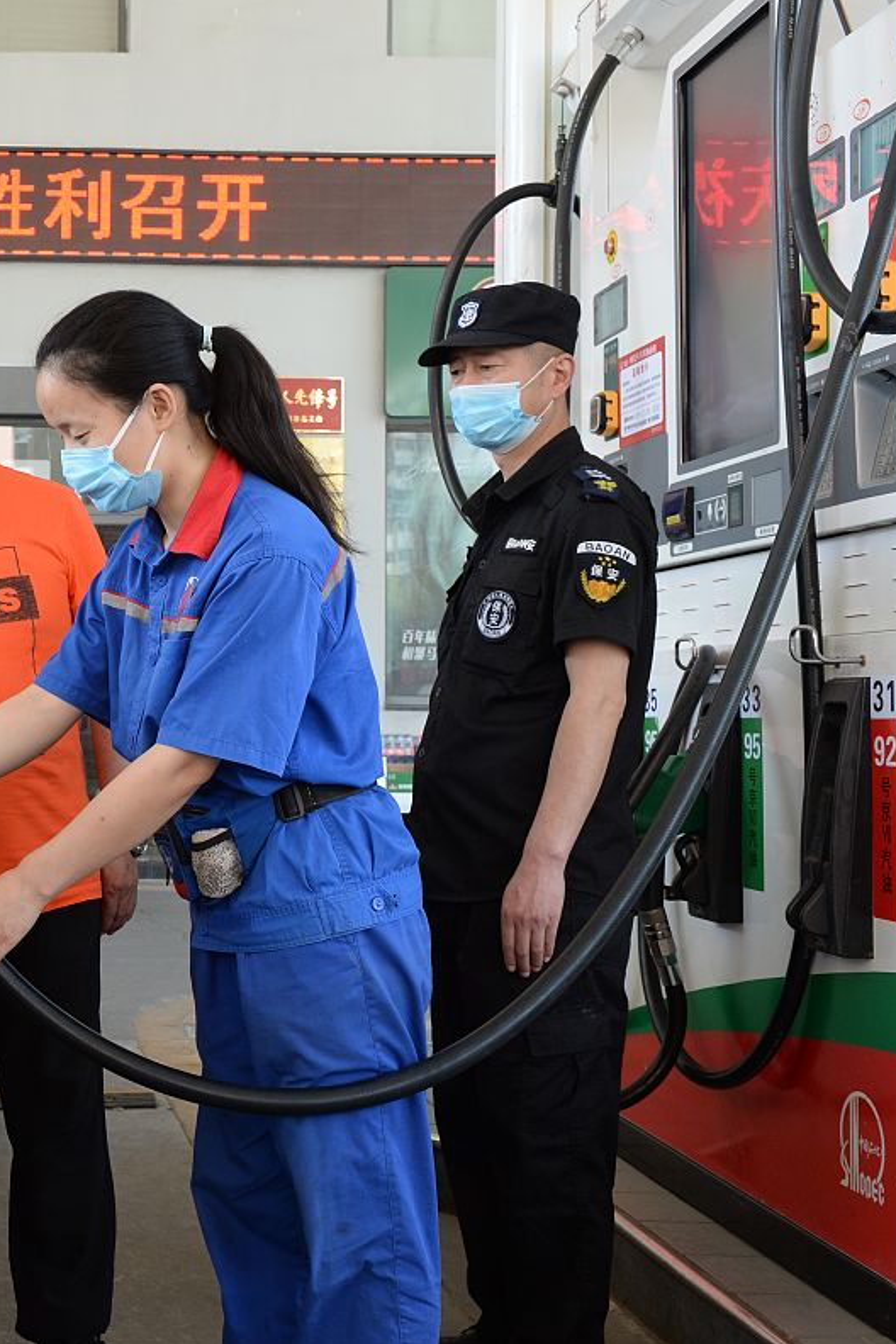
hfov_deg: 24.3
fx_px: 1979
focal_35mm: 53
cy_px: 673
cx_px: -20
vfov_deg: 37.5
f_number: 9
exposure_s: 1/125
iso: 1000
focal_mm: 35
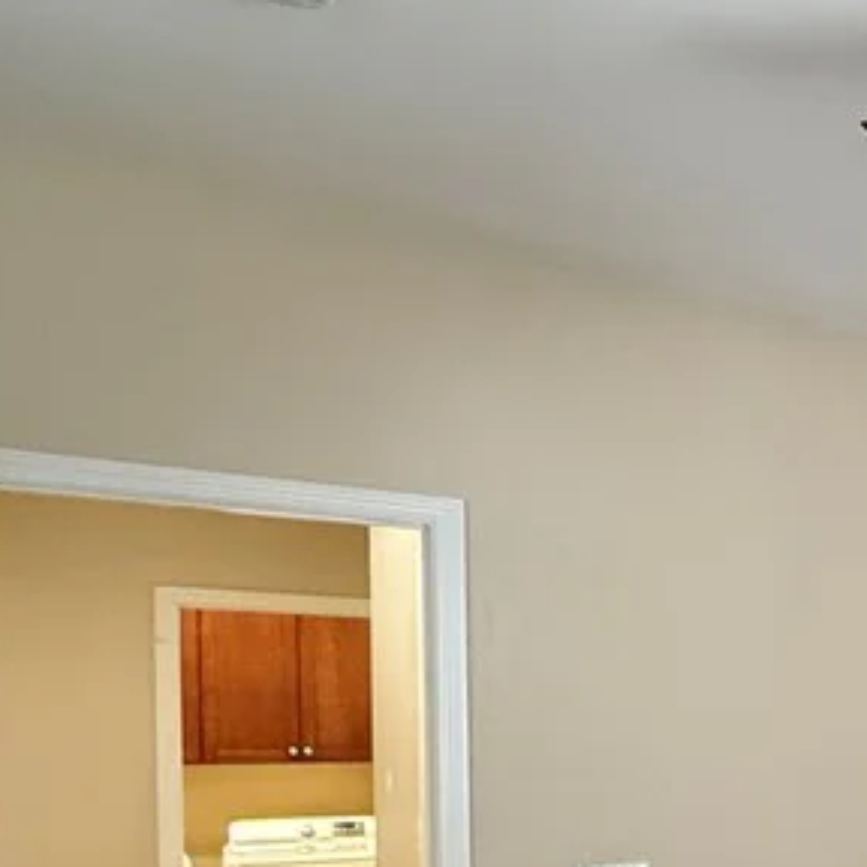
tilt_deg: -0.9
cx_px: 1352
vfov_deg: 36.3
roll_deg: -0.2
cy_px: 756
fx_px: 1247
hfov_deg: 26.1
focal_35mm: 44
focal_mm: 2.22
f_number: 2.2
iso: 500
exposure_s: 1/60
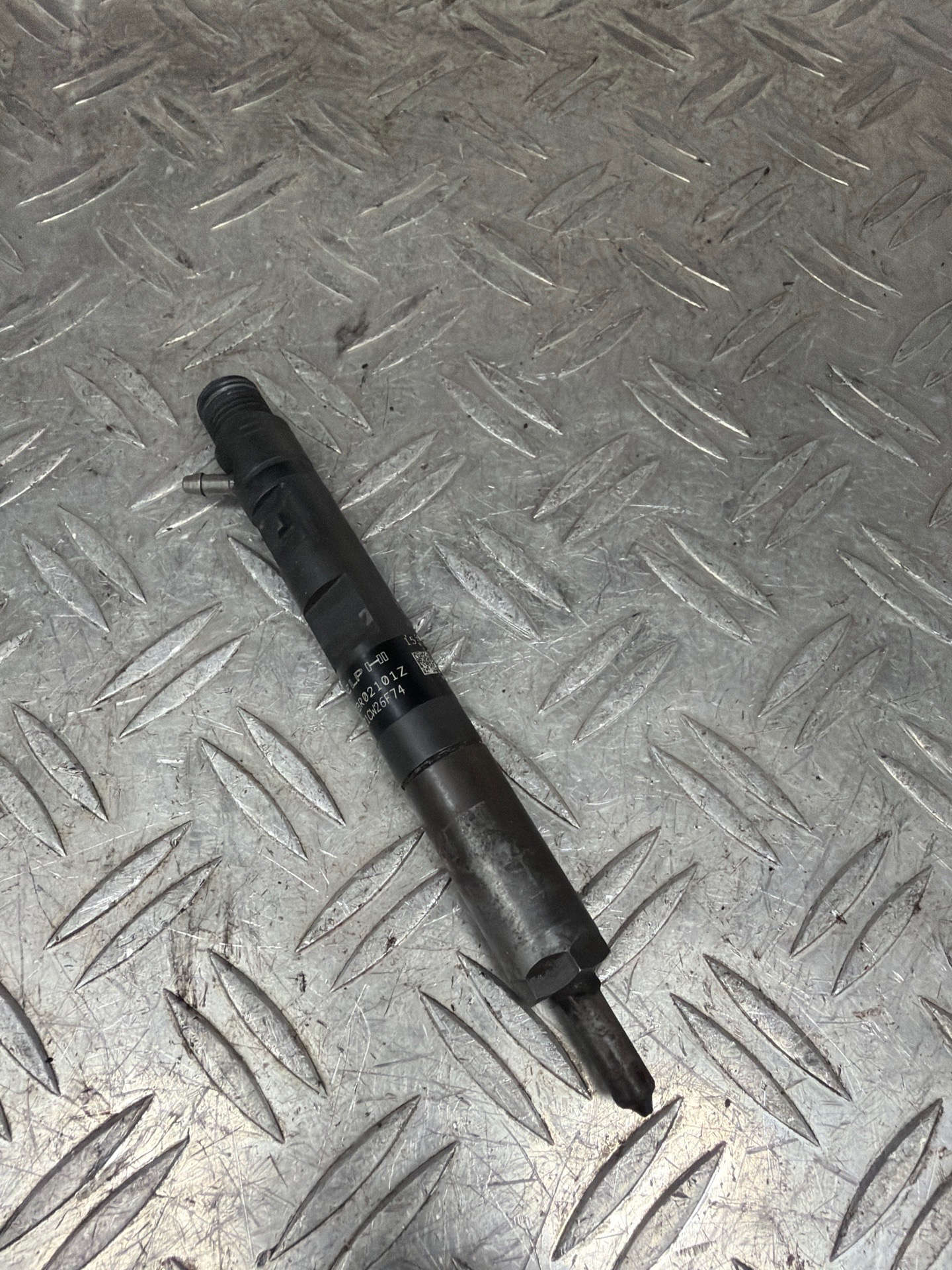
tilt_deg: -64.9
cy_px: 635
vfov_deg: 69.4
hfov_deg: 54.9
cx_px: 476
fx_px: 917
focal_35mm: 25
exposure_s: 1/100
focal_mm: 2.22
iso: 250
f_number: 2.2
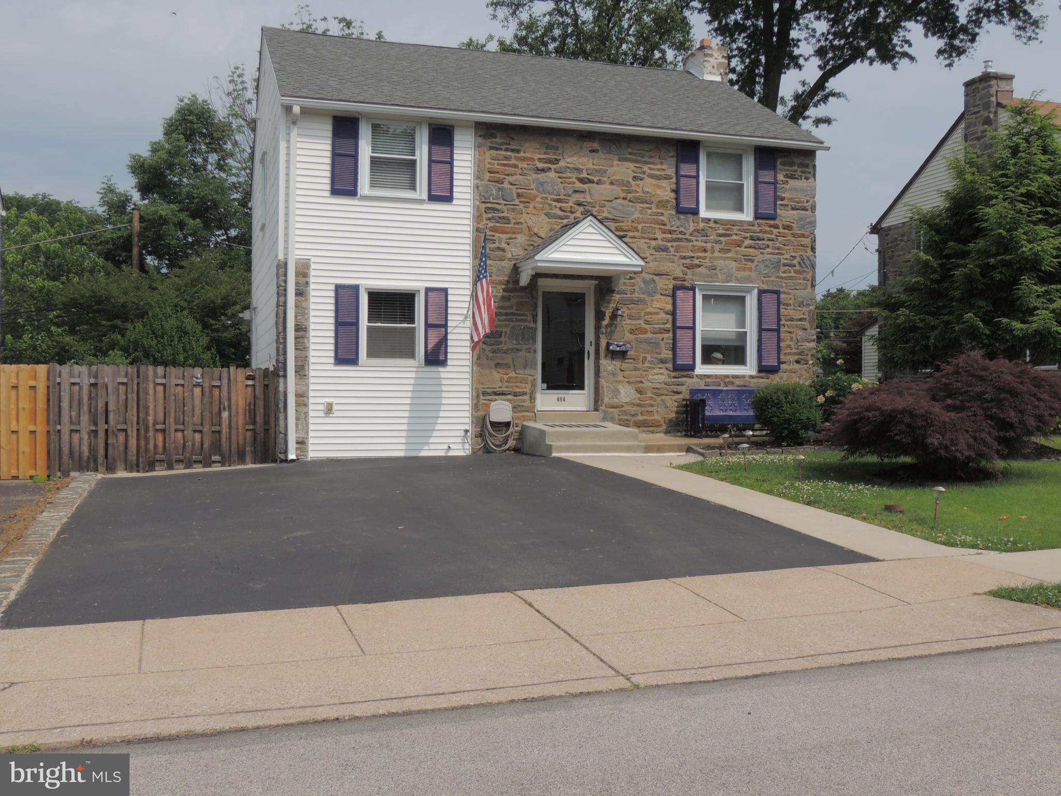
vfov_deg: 40.7
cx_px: 530
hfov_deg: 52.6
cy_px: 398
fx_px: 1073
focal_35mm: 35
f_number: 3.6
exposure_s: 1/1600
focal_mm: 6.2
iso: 100
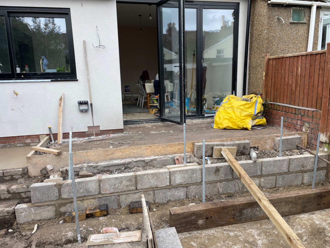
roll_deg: +1.9
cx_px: 165
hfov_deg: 67.3
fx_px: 248
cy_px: 124
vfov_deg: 53.1
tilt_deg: -9.9
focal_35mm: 26
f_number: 1.6
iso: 32
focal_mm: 4.2
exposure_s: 1/651
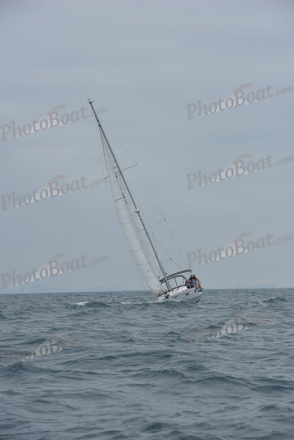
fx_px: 1653
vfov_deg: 15.2
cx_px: 147
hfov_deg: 10.2
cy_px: 220
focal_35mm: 135
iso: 250
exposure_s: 1/800
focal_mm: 135
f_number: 8
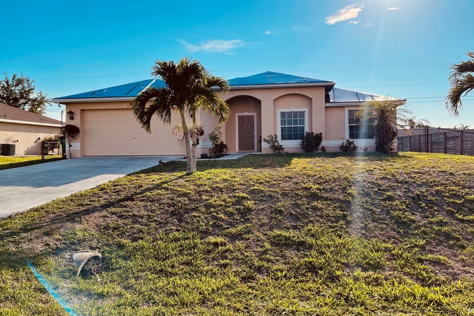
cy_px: 151
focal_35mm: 28
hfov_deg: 65.5
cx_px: 231
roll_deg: +0.8
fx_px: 369
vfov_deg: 46.4
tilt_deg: +0.7
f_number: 1.6
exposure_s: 1/6993
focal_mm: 5.1
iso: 32
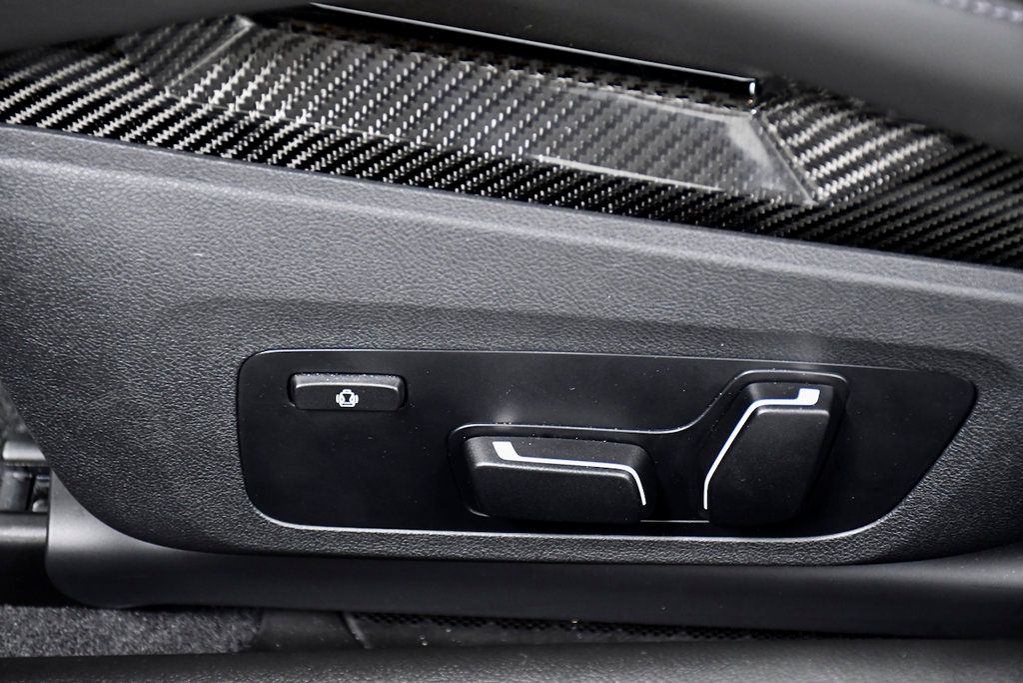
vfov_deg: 16.3
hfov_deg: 24.2
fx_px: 2387
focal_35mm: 84
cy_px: 342
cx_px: 512
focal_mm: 56
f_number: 5.6
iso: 2500
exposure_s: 1/60
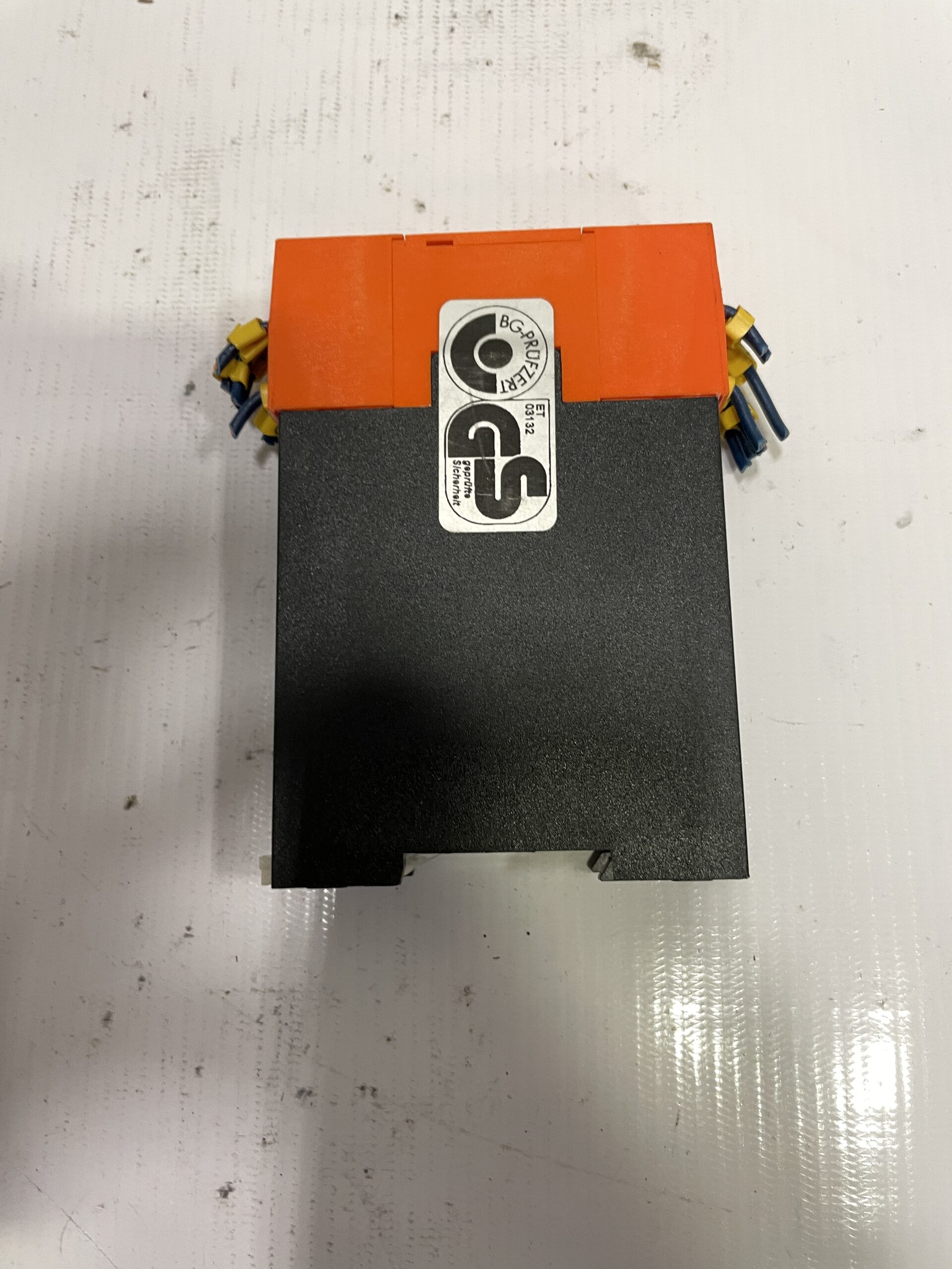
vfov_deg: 67.3
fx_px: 953
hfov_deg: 53.1
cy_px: 634
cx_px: 476
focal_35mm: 26
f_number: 1.6
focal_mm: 4.2
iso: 125
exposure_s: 1/60
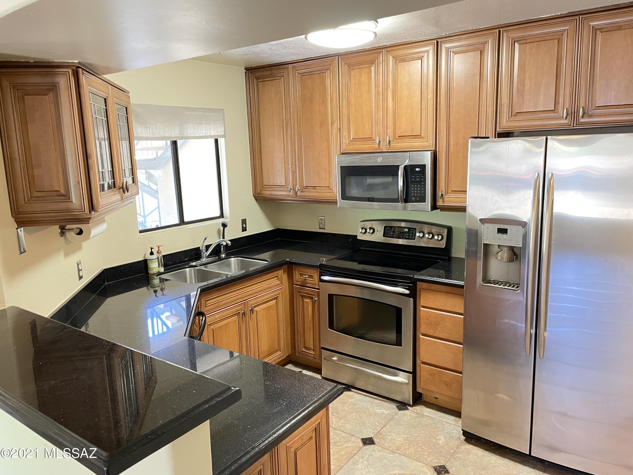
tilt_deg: -9.3
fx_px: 475
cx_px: 316
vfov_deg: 53.1
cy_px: 238
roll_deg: +2.4
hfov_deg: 67.3
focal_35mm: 26
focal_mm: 4.2
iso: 400
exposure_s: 1/40
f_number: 1.6
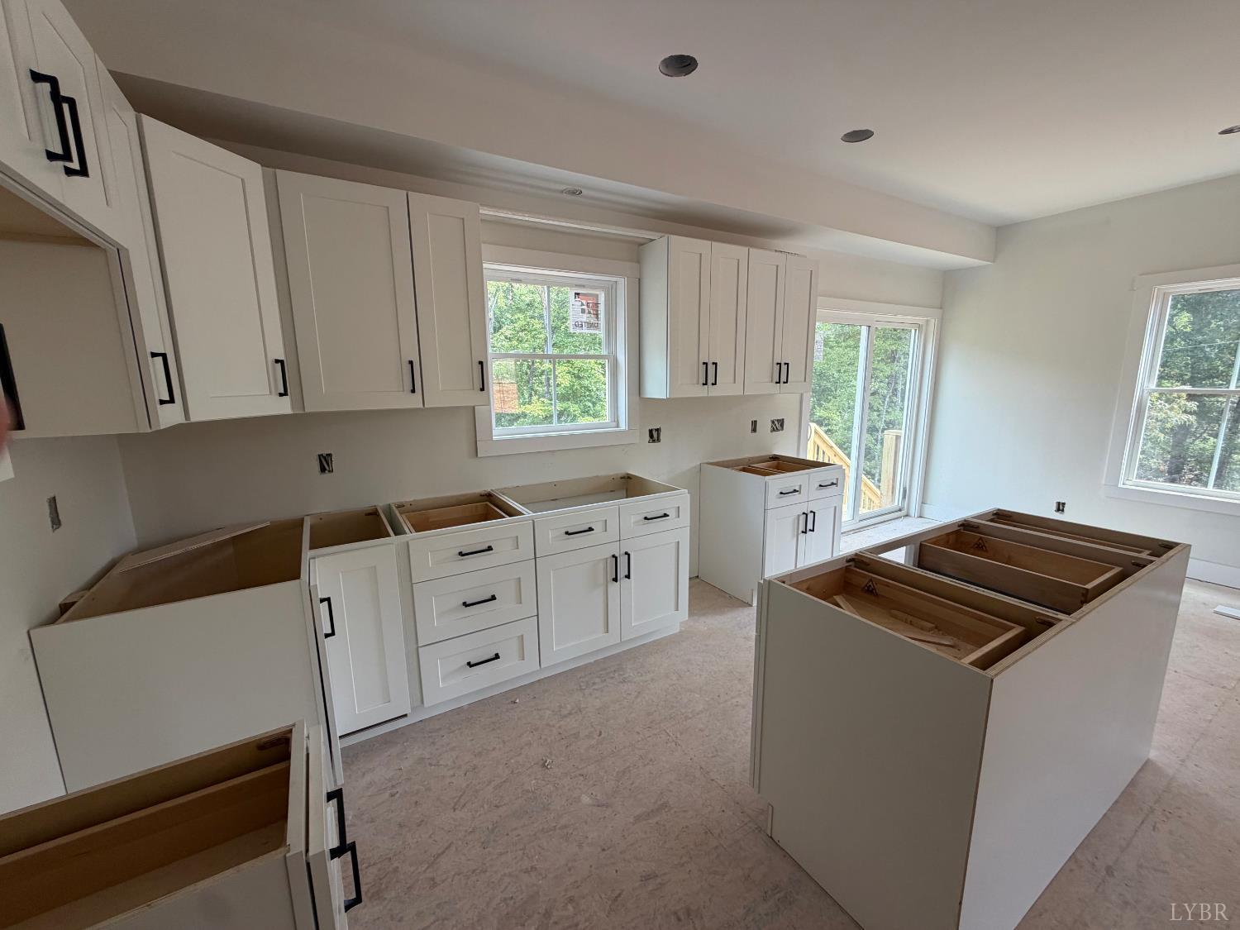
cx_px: 620
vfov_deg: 85.7
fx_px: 502
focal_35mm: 14
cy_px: 465
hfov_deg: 102.1
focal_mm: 2.22
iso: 100
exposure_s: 1/121
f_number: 2.2
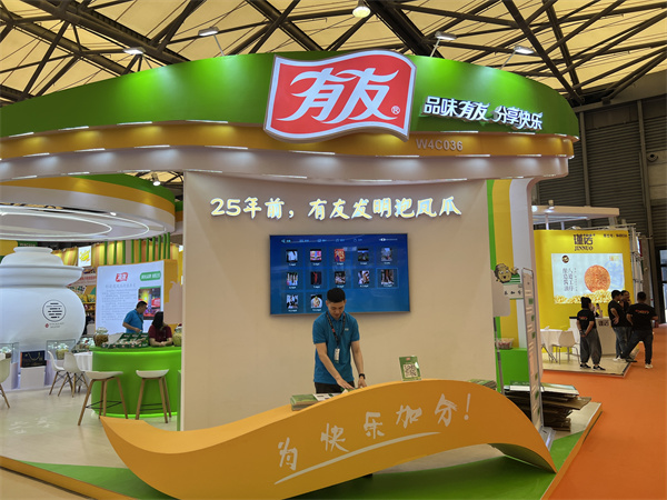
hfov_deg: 67.3
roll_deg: +1.1
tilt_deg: +5.0
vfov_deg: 53.1
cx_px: 334
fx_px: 501
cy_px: 250
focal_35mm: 26
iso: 40
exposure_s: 1/250
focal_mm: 5.7
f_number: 1.5
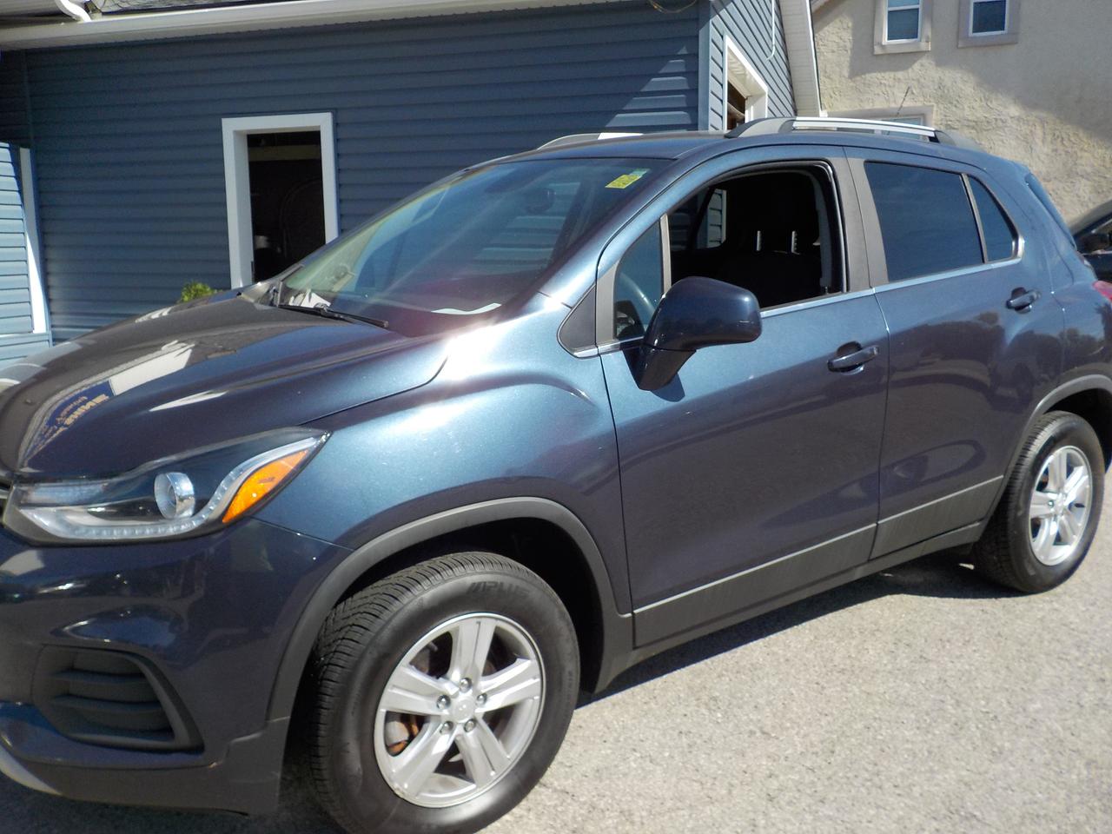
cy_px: 417
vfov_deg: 46.8
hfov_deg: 60.0
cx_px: 556
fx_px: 964
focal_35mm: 30
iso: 125
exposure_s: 1/1000
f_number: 3.3
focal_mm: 4.1
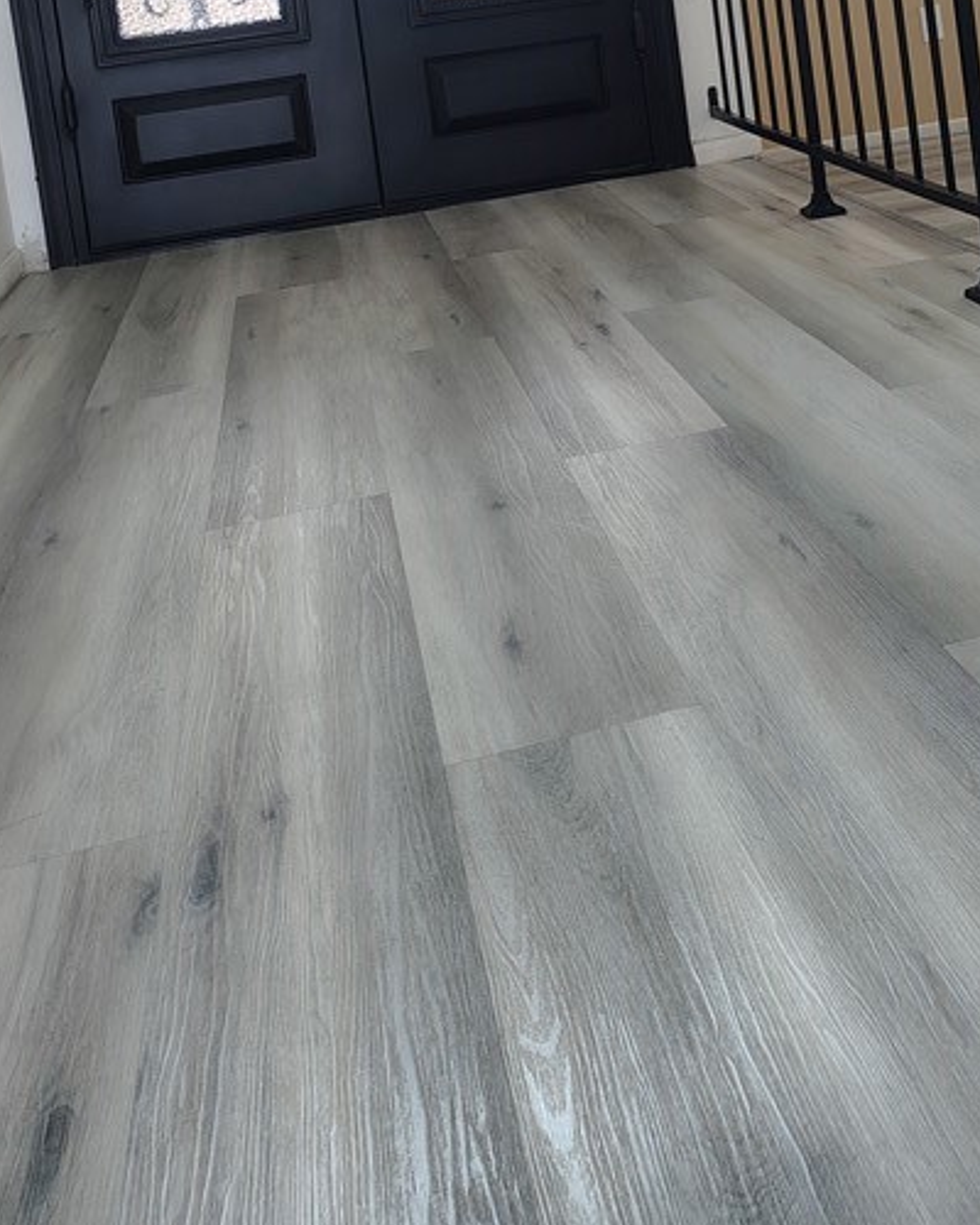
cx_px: 688
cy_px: 27
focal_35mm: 48
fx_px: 1740
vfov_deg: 35.4
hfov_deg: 31.1
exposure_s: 1/120
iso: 484
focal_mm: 5.56
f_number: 1.8
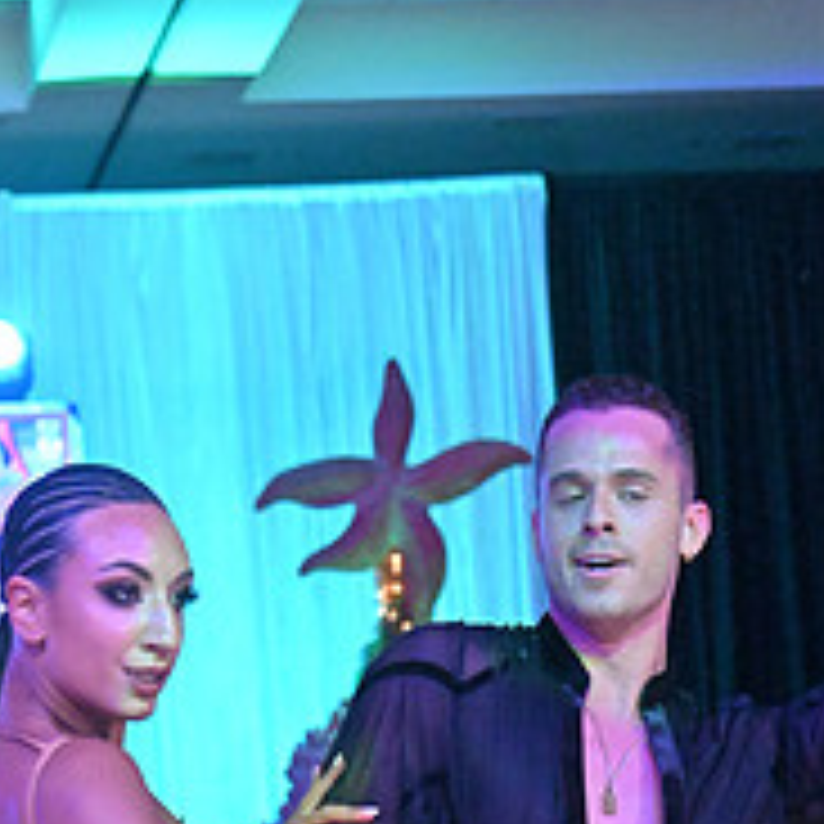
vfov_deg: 11.3
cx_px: 417
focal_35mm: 148
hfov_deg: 11.8
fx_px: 3986
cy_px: 1256
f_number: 5.6
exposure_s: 1/640
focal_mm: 55
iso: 12800
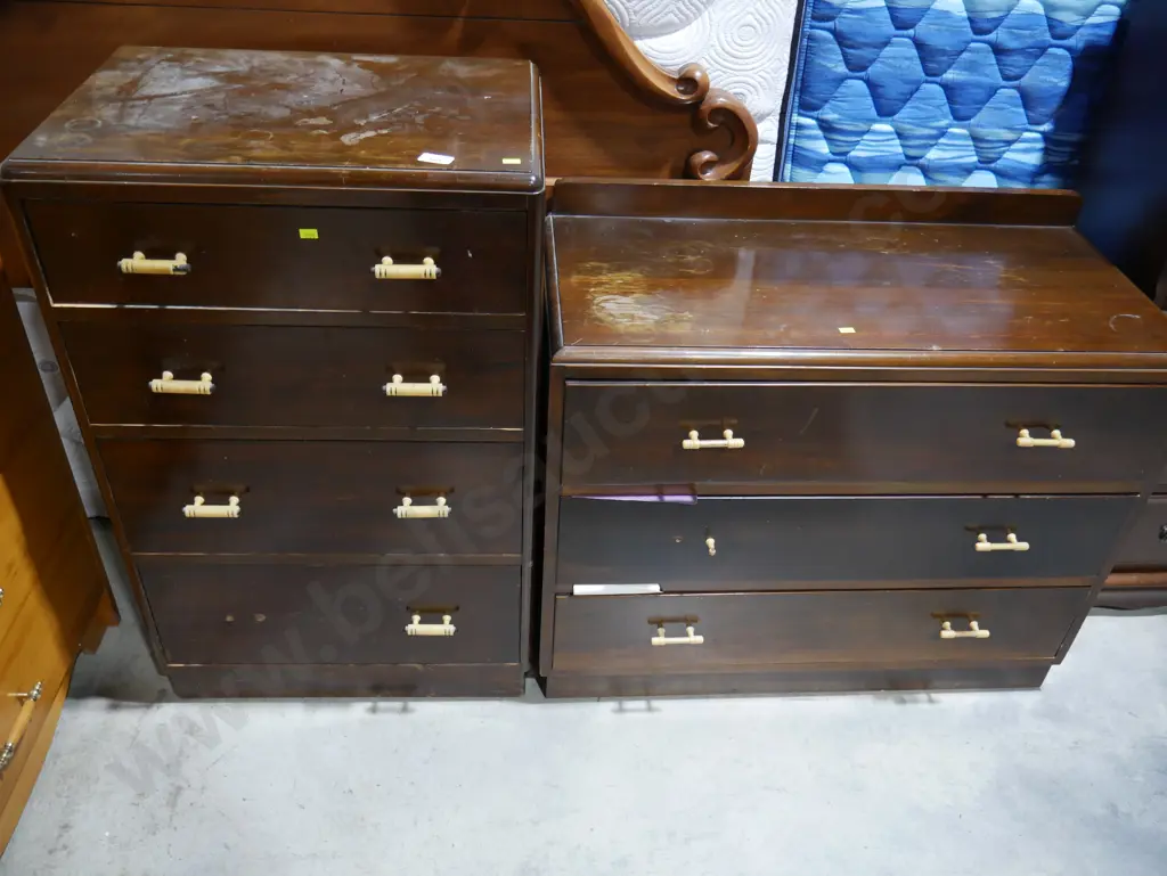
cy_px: 438
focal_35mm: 28
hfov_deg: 63.4
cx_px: 584
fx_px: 944
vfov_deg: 49.8
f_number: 3.5
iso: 640
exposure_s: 1/60
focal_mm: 14
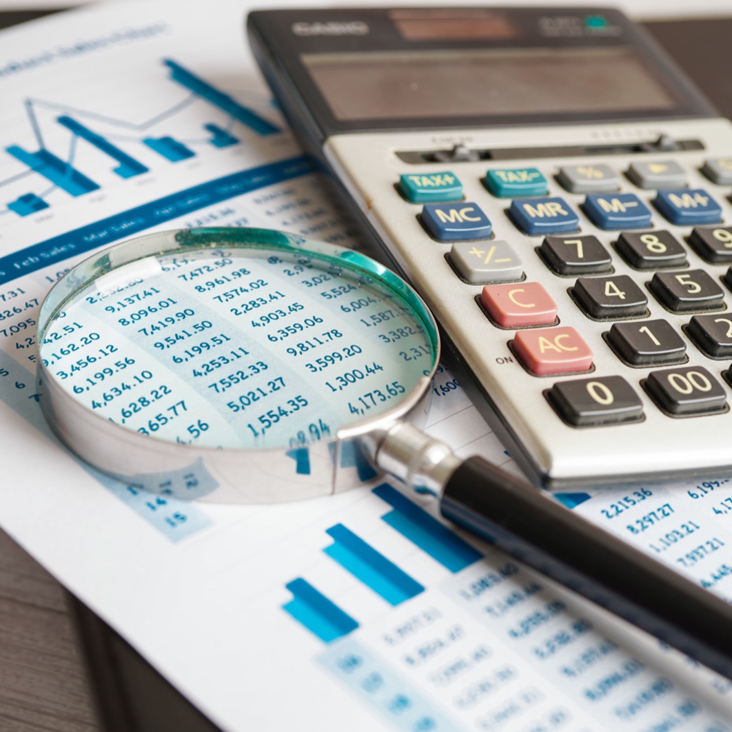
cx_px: 329
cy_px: 367
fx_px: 1531
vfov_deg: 26.9
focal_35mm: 64
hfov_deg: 26.9
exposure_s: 1/100
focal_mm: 50
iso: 100
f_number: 5
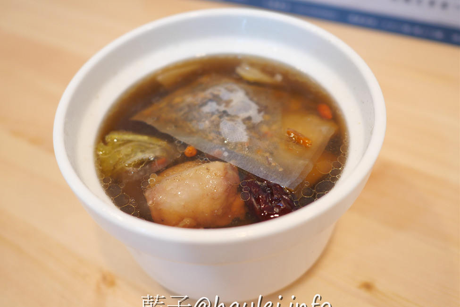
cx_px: 225
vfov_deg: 41.1
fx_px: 409
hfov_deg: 58.7
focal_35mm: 32
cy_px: 154
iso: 250
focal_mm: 15
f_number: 1.7
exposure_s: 1/60
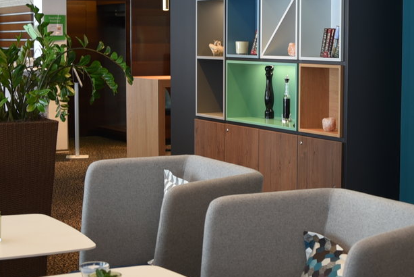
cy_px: 125
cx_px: 287
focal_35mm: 80
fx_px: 920
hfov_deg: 25.2
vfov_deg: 17.1
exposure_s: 1/10
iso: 100
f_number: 2.8
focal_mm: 24
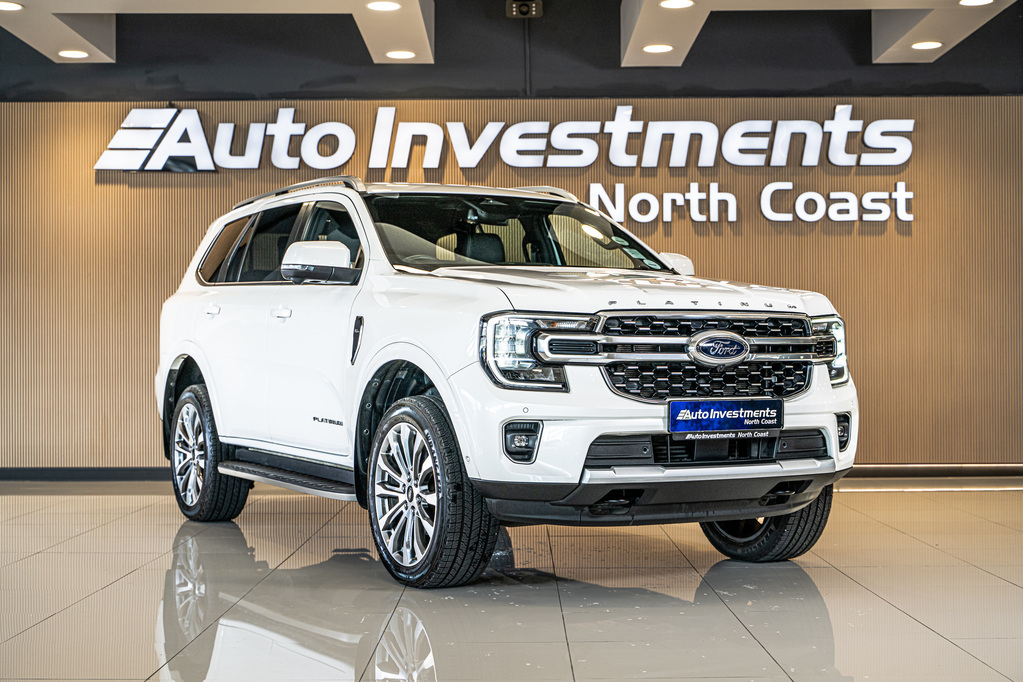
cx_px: 512
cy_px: 341
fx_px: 1534
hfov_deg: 36.9
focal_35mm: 54
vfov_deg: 25.1
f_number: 4
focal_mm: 54
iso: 400
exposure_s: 1/125
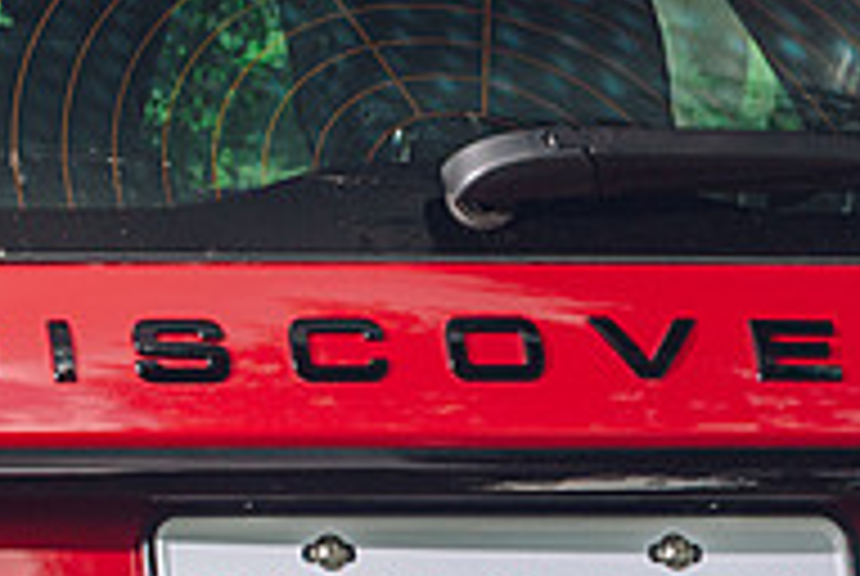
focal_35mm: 306
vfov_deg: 4.5
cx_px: -860
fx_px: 7321
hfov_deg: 6.5
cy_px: 223
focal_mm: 75
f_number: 5.6
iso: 400
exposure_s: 1/60
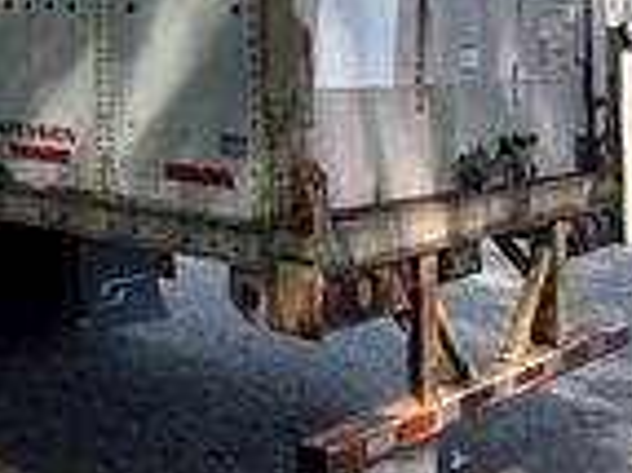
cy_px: -97
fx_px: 1222
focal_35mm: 67
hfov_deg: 26.1
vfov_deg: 20.5
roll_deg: +0.4
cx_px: -115
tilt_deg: +4.9
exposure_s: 1/2053
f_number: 1.78
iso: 80
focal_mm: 6.76
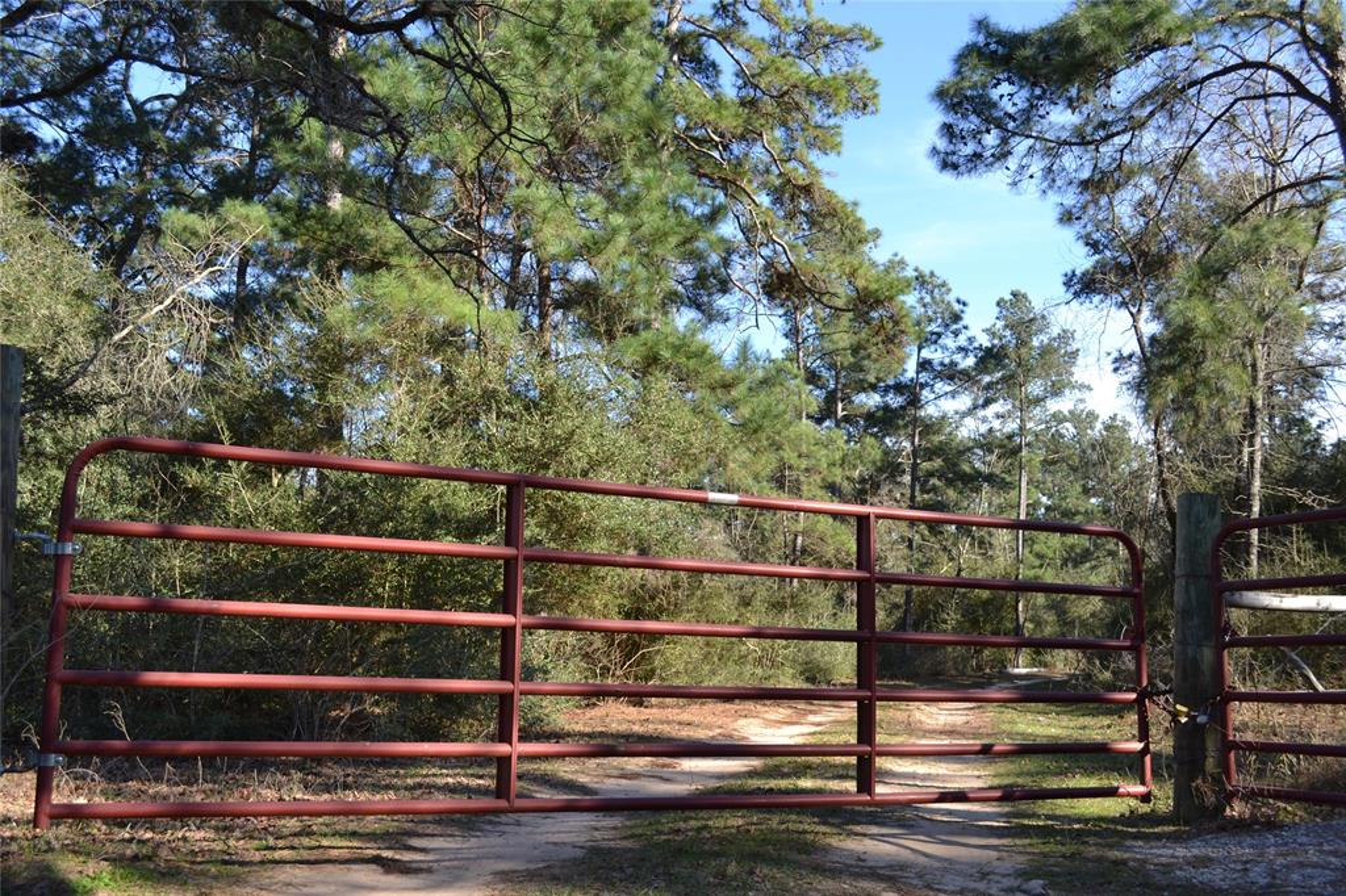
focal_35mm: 33
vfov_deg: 39.9
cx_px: 673
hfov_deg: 57.2
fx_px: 1233
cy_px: 448
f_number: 5.6
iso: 100
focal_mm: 22
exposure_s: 1/125
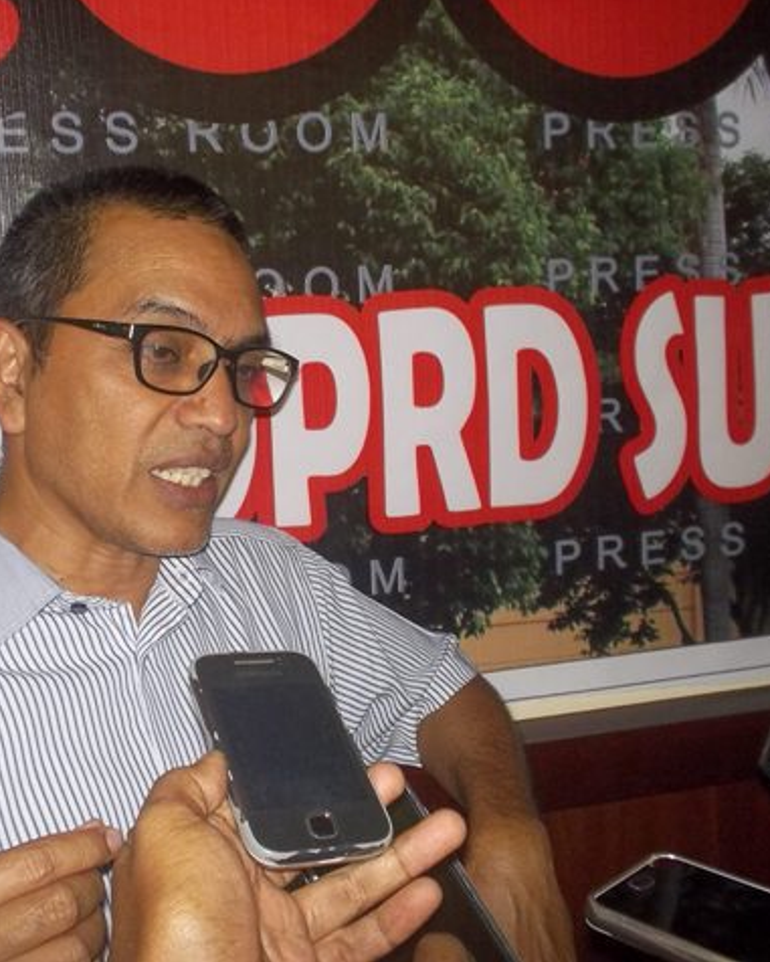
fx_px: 1082
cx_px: 266
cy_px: 479
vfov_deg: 47.9
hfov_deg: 38.8
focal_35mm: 38
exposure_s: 1/30
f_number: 3.3
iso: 160
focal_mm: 4.1
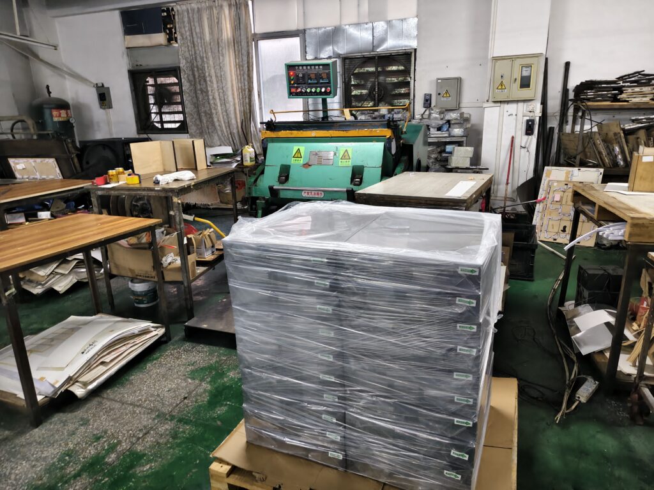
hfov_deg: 73.9
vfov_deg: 58.9
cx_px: 327
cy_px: 245
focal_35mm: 23
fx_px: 435
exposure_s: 1/50
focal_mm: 5.56
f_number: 1.88
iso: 344
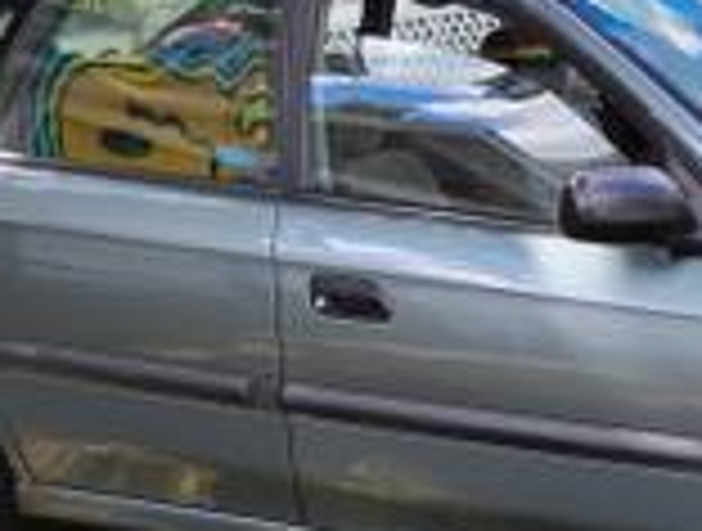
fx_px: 1831
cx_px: 626
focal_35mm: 90
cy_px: 540
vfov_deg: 16.2
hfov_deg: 21.3
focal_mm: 4.26
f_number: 1.8
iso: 100
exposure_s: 1/187
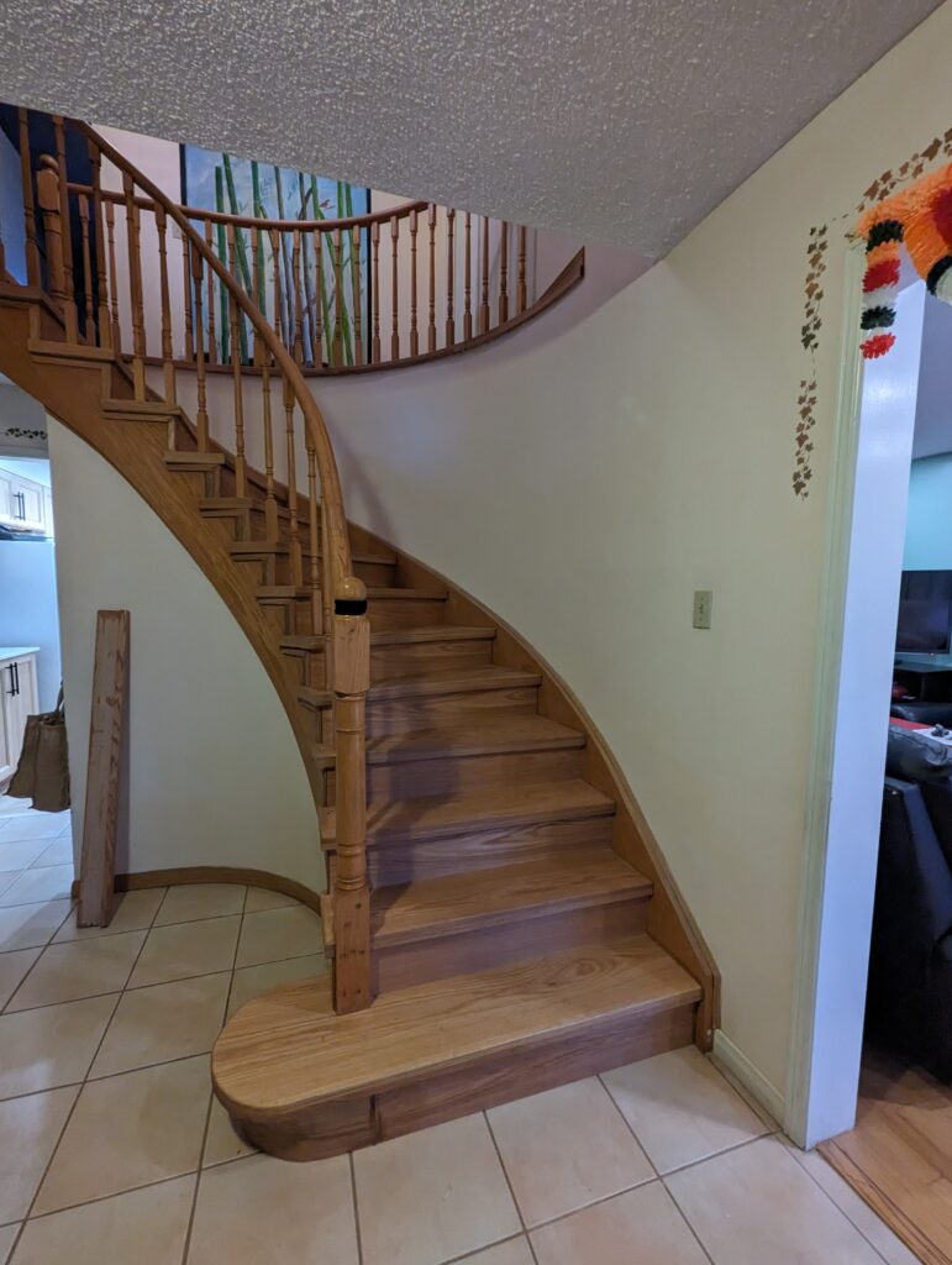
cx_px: 476
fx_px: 476
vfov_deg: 106.1
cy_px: 632
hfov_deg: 90.1
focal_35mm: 13
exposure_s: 1/25.3
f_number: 2.2
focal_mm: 1.95
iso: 535
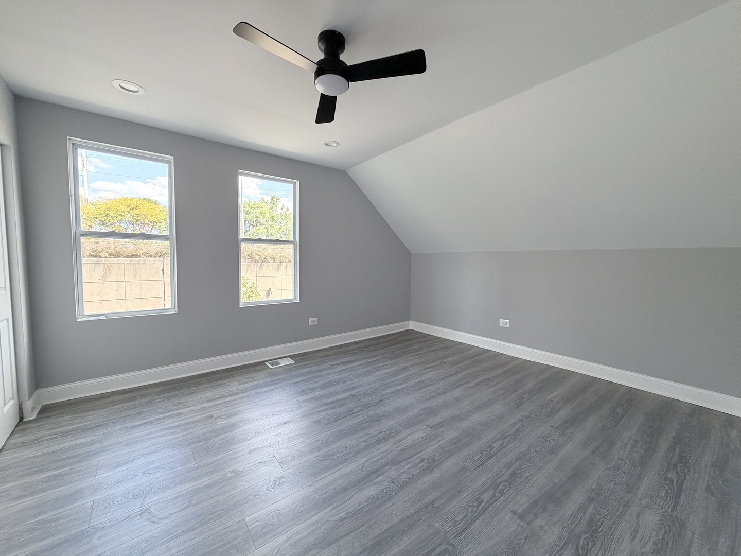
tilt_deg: -4.1
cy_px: 278
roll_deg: -1.4
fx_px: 300
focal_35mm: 14
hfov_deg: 102.1
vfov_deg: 85.7
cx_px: 370
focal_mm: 2.22
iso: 160
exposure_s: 1/121
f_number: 2.2
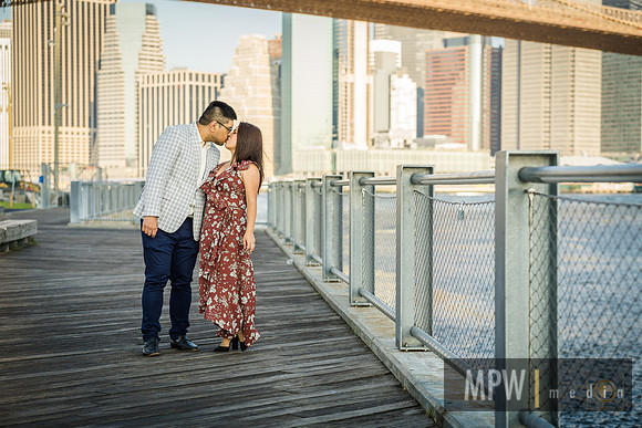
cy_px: 214
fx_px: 1349
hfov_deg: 26.8
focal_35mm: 76
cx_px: 321
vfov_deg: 18.0
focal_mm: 75
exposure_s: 1/250
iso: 100
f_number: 2.8
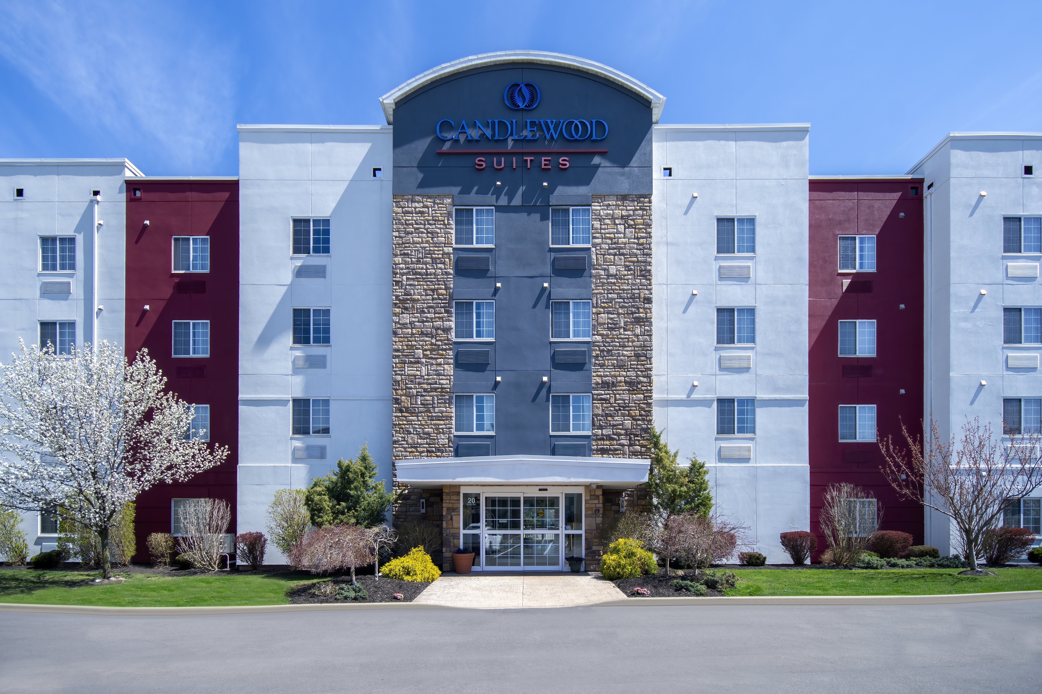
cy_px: 347
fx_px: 478
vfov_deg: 72.1
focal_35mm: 16
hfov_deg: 95.0
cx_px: 521
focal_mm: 11
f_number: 7.1
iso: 250
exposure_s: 1/400
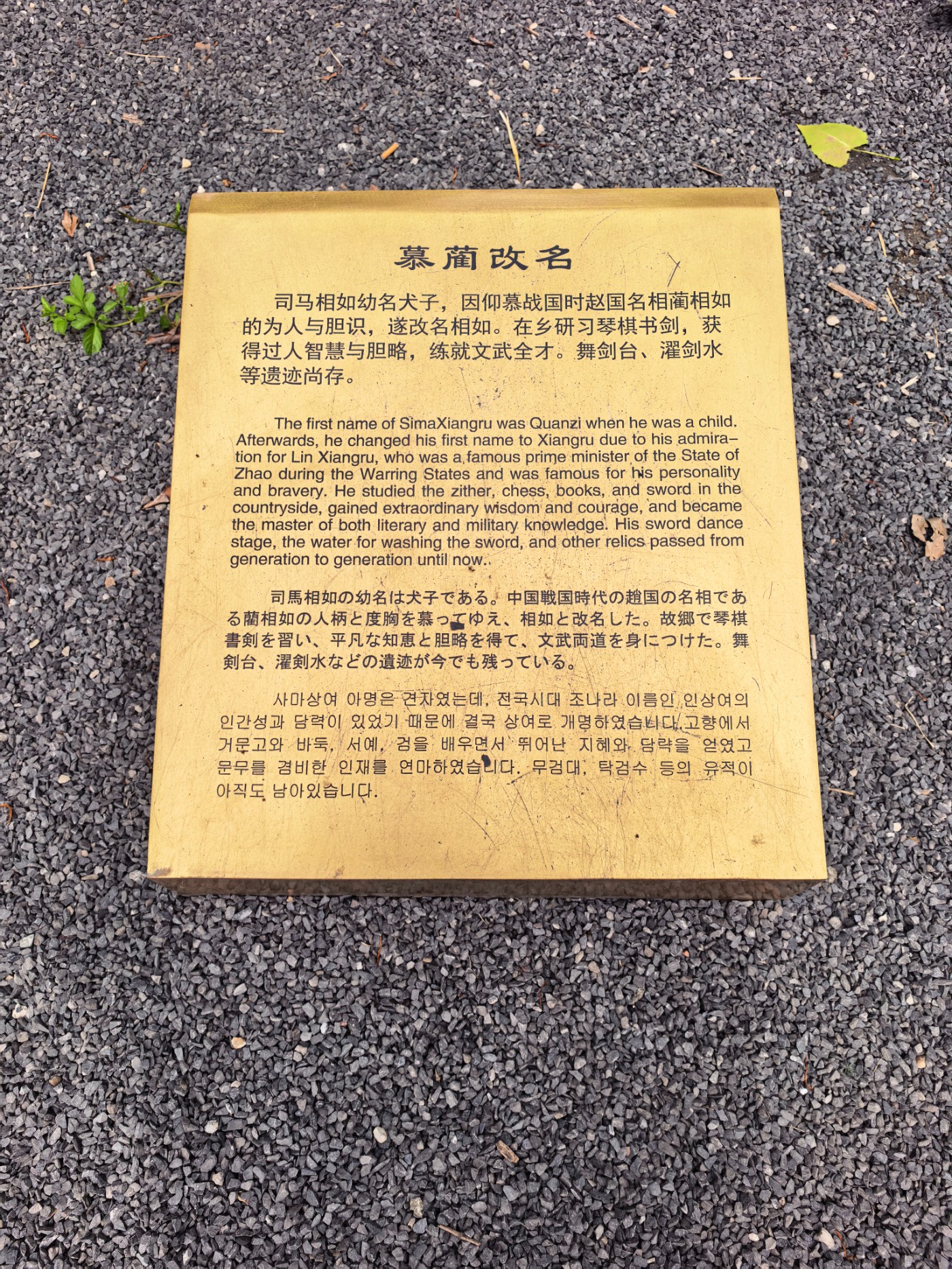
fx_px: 880
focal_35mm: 24
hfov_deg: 56.8
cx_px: 476
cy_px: 634
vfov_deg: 71.6
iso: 50
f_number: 2
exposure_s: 1/2849
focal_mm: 6.98
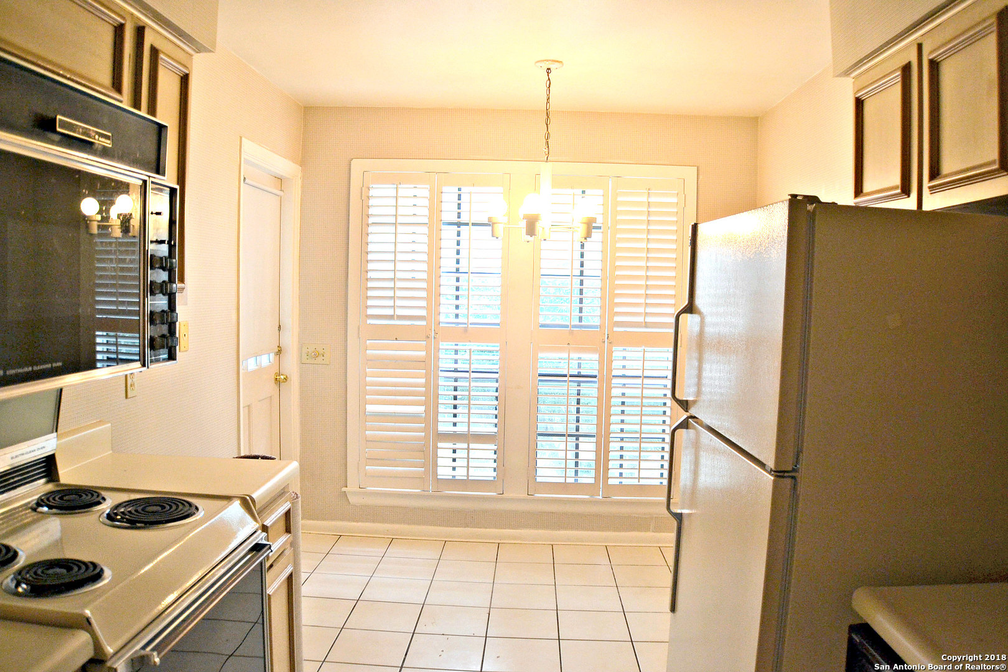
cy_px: 336
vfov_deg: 38.4
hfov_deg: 55.1
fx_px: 966
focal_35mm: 34
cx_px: 504
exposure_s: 1/60
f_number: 3.8
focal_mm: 23
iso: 720
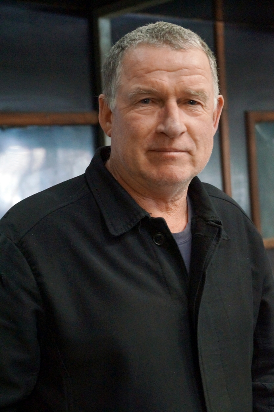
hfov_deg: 18.1
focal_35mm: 75
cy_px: 206
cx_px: 137
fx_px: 859
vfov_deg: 27.0
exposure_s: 1/25
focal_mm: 50
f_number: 5
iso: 3200
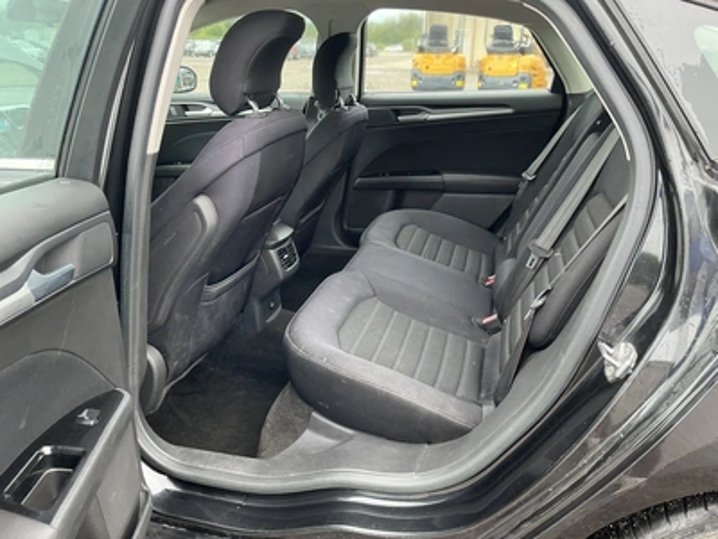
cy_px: 270
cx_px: 359
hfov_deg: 63.4
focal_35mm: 28
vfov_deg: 49.7
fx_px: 581
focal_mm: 3
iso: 50
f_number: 1.8
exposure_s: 1/122
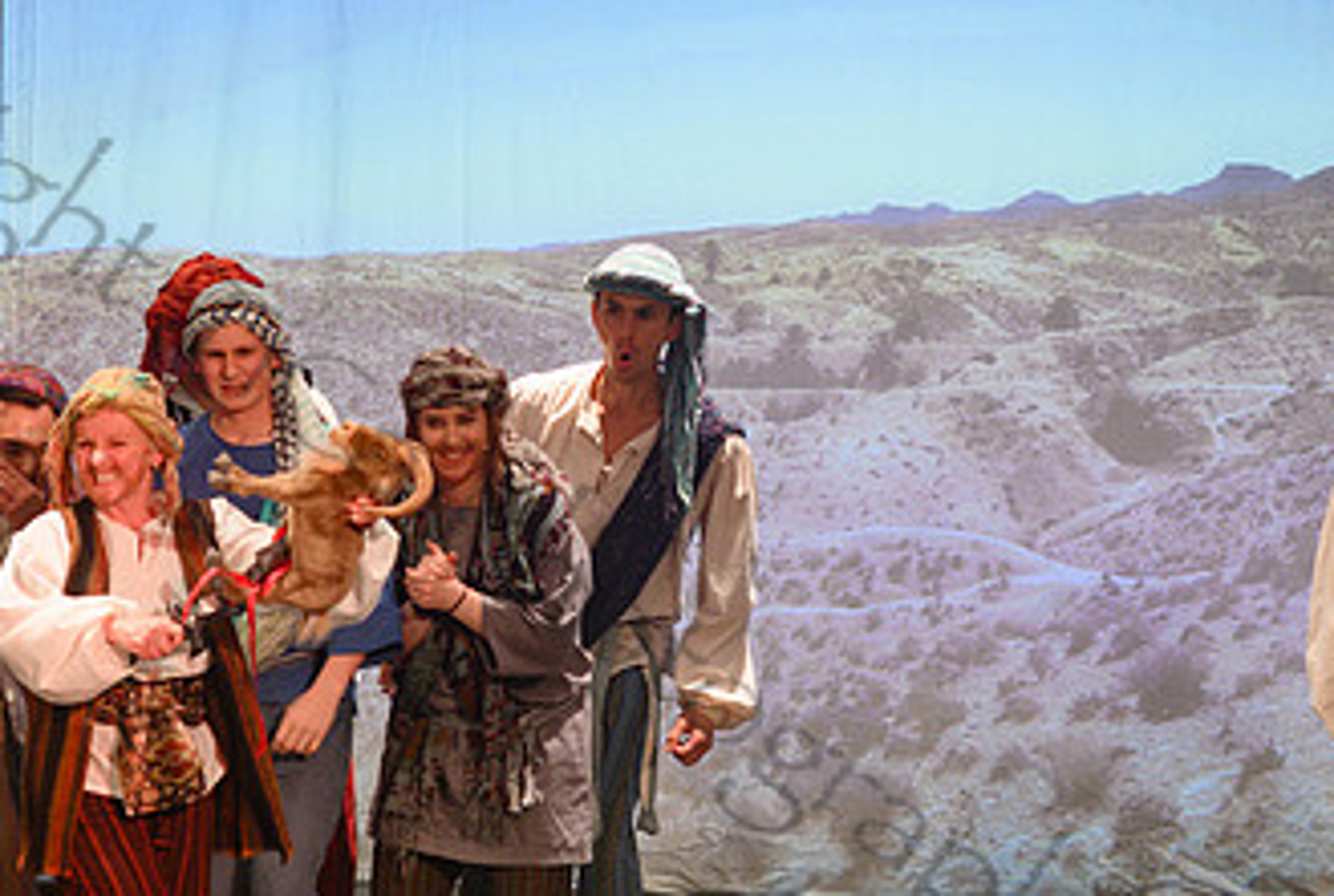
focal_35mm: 217
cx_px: 287
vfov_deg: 6.4
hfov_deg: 9.4
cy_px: 567
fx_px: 8059
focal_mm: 110
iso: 640
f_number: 2.8
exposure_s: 1/160
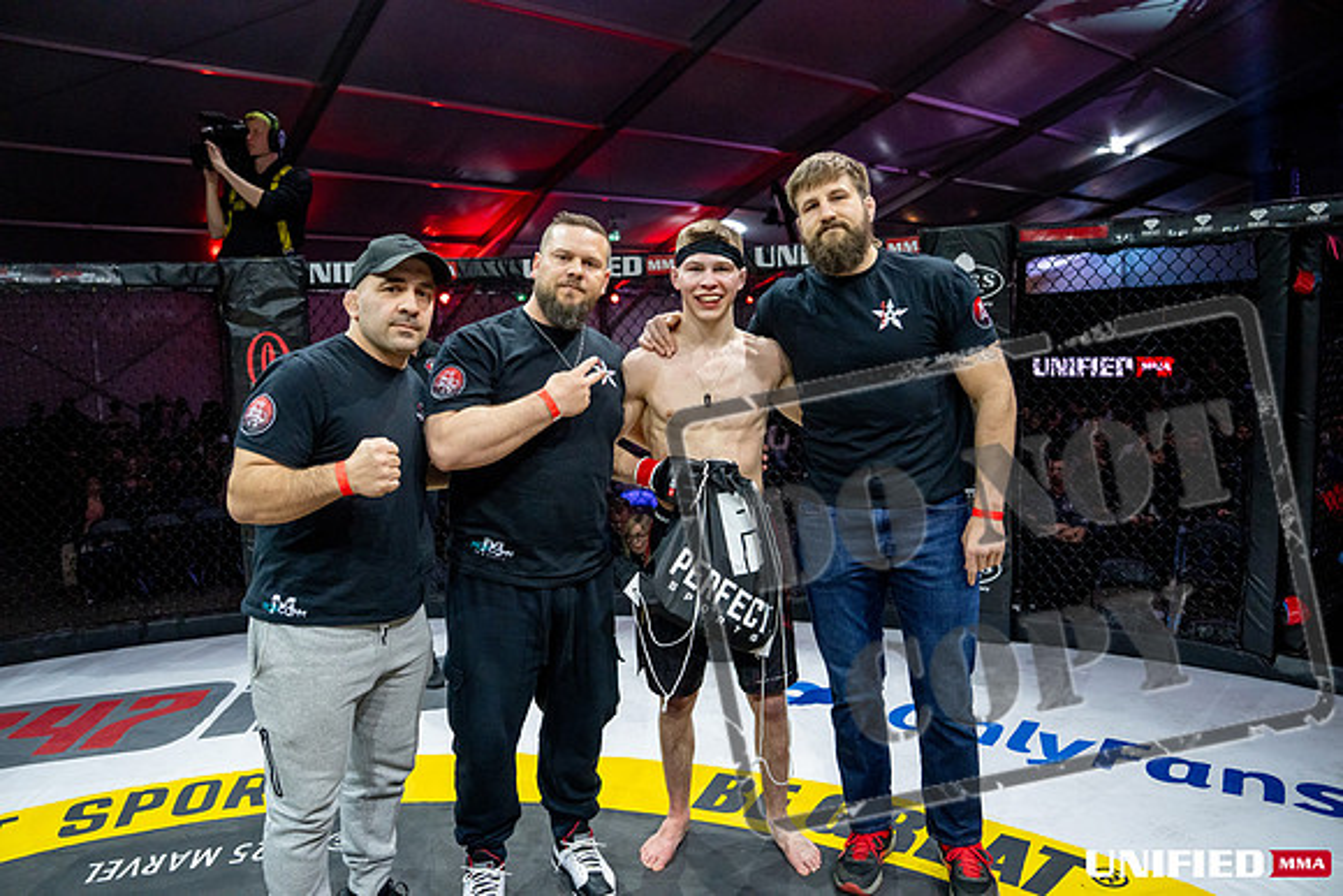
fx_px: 896
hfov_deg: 73.7
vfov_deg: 53.2
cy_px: 448
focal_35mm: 24
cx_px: 672
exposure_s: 1/1250
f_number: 2.8
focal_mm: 24
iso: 3200
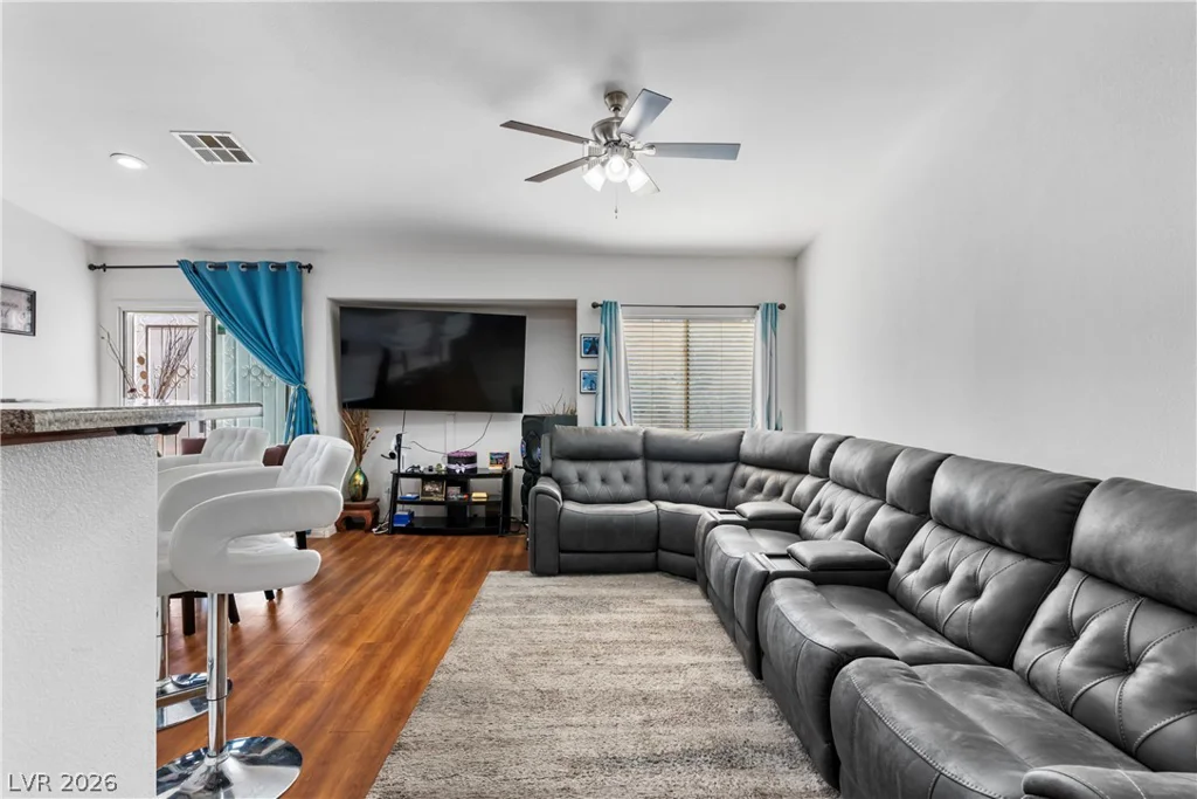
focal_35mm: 18
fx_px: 599
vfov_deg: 67.4
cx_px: 598
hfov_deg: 90.0
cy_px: 400
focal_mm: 18
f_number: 8
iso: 400
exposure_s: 1/160
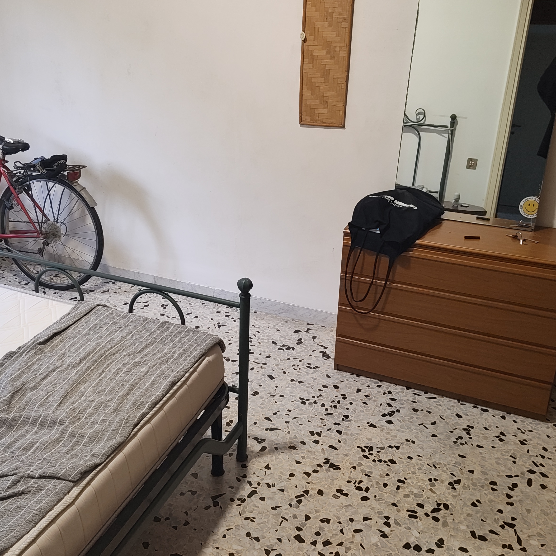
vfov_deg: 44.9
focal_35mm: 37
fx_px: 672
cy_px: 254
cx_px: 217
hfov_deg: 44.6
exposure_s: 1/50
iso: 409
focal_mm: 5.56
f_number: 1.88
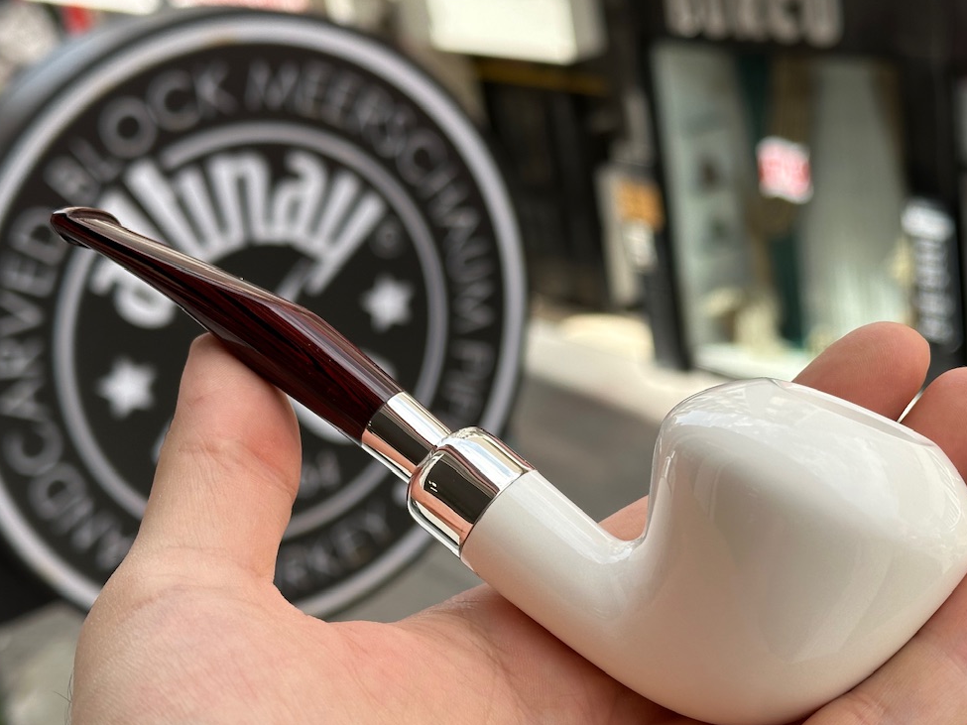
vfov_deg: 23.2
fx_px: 1760
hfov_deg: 30.7
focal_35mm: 63
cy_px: 467
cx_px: 560
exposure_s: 1/1475
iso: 64
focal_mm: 6.86
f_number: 1.78
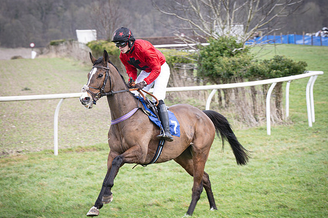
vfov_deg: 6.8
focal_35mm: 201
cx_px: 139
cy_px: 117
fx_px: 1830
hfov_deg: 10.2
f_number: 4
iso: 200
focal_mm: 86
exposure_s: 1/400
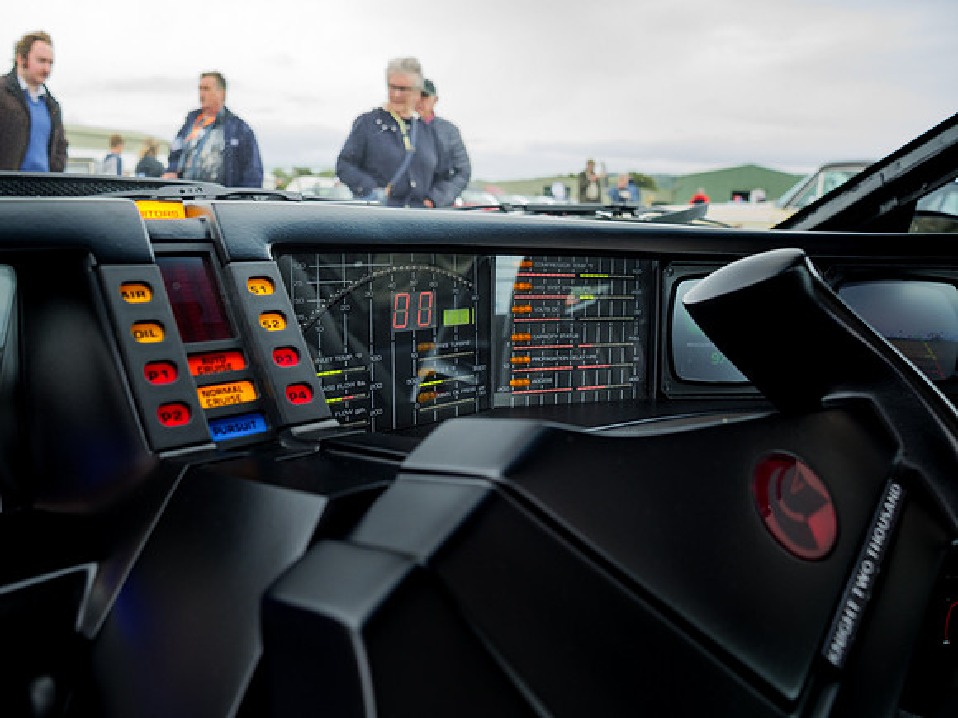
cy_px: 323
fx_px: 885
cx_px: 417
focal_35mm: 32
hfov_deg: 56.7
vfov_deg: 44.1
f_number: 3.7
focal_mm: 14
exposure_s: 1/320
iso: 500
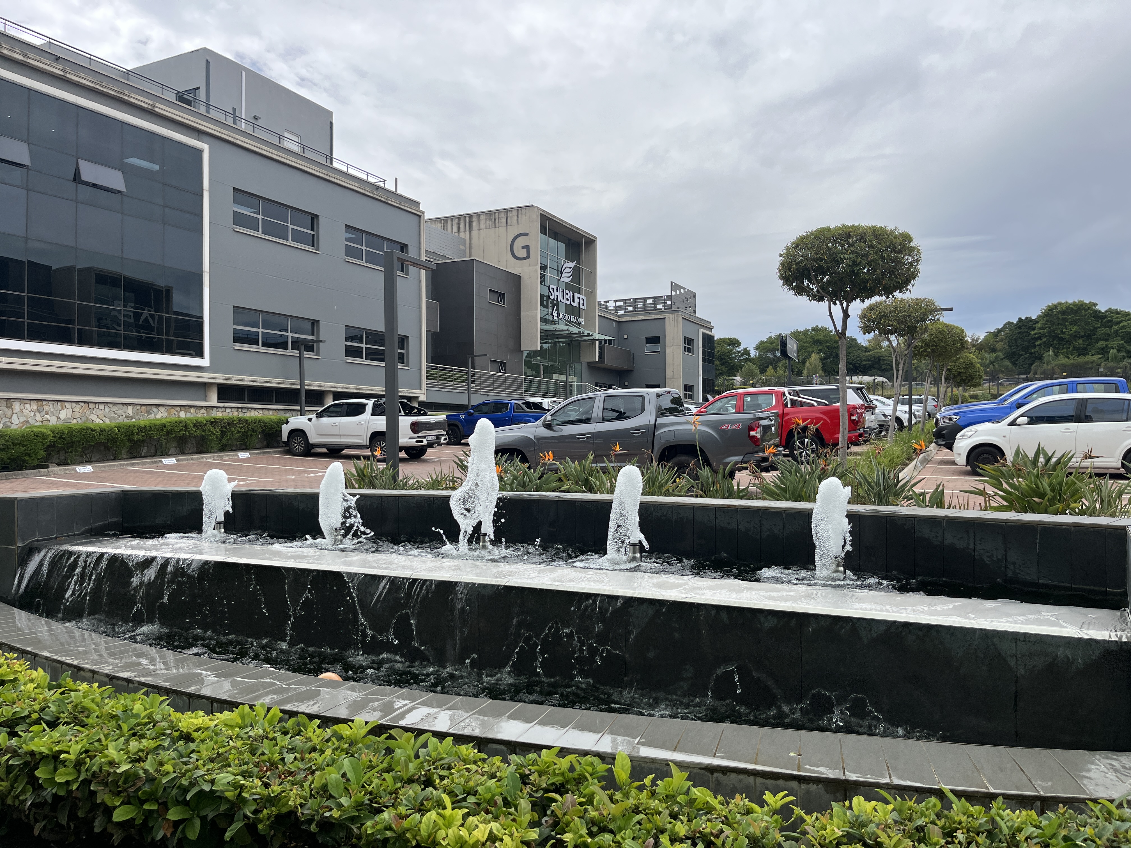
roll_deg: -0.3
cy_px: 424
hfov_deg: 67.3
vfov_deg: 53.1
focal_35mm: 26
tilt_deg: +1.3
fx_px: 849
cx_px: 566
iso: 50
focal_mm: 5.1
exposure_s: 1/3521
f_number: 1.6
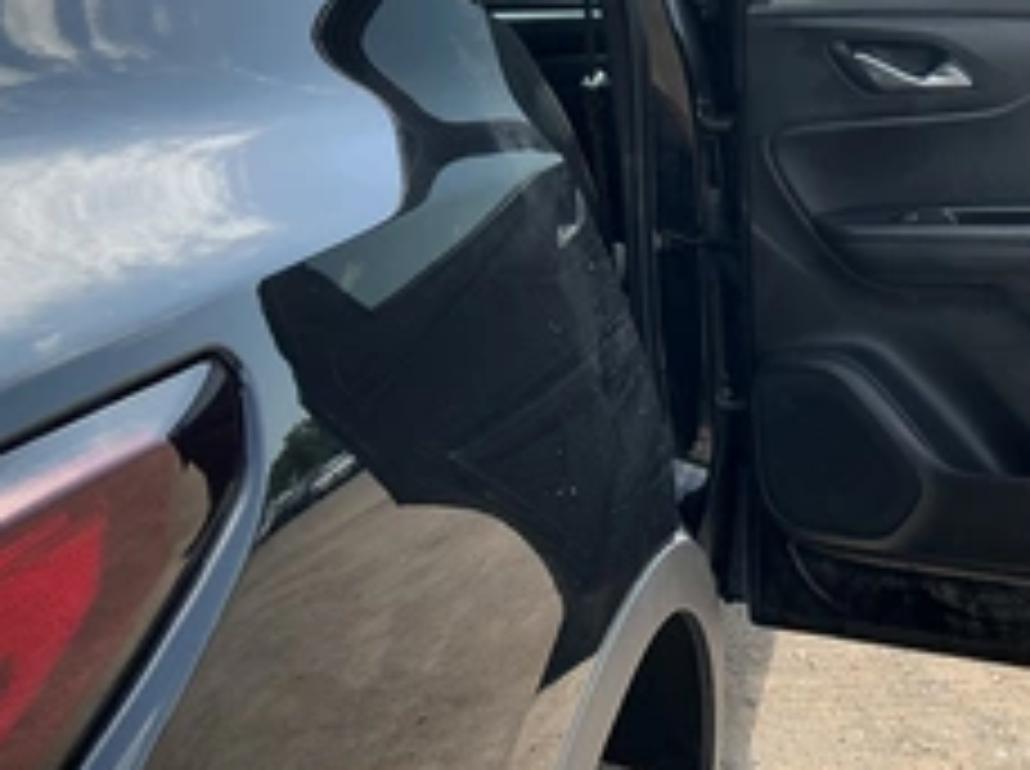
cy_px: 162
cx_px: 738
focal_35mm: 49
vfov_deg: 29.0
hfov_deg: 38.2
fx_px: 1456
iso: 25
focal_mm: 3
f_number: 1.8
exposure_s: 1/551
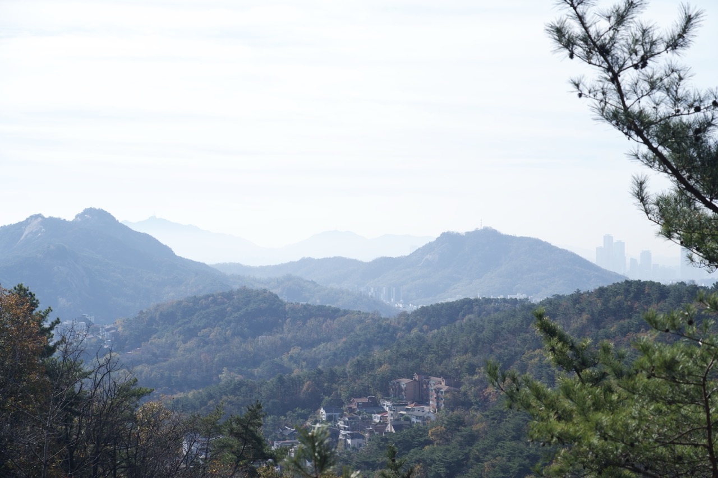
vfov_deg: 17.3
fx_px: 1575
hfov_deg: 25.7
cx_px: 359
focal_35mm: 79
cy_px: 239
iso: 50
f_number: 5.6
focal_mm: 79
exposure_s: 1/200
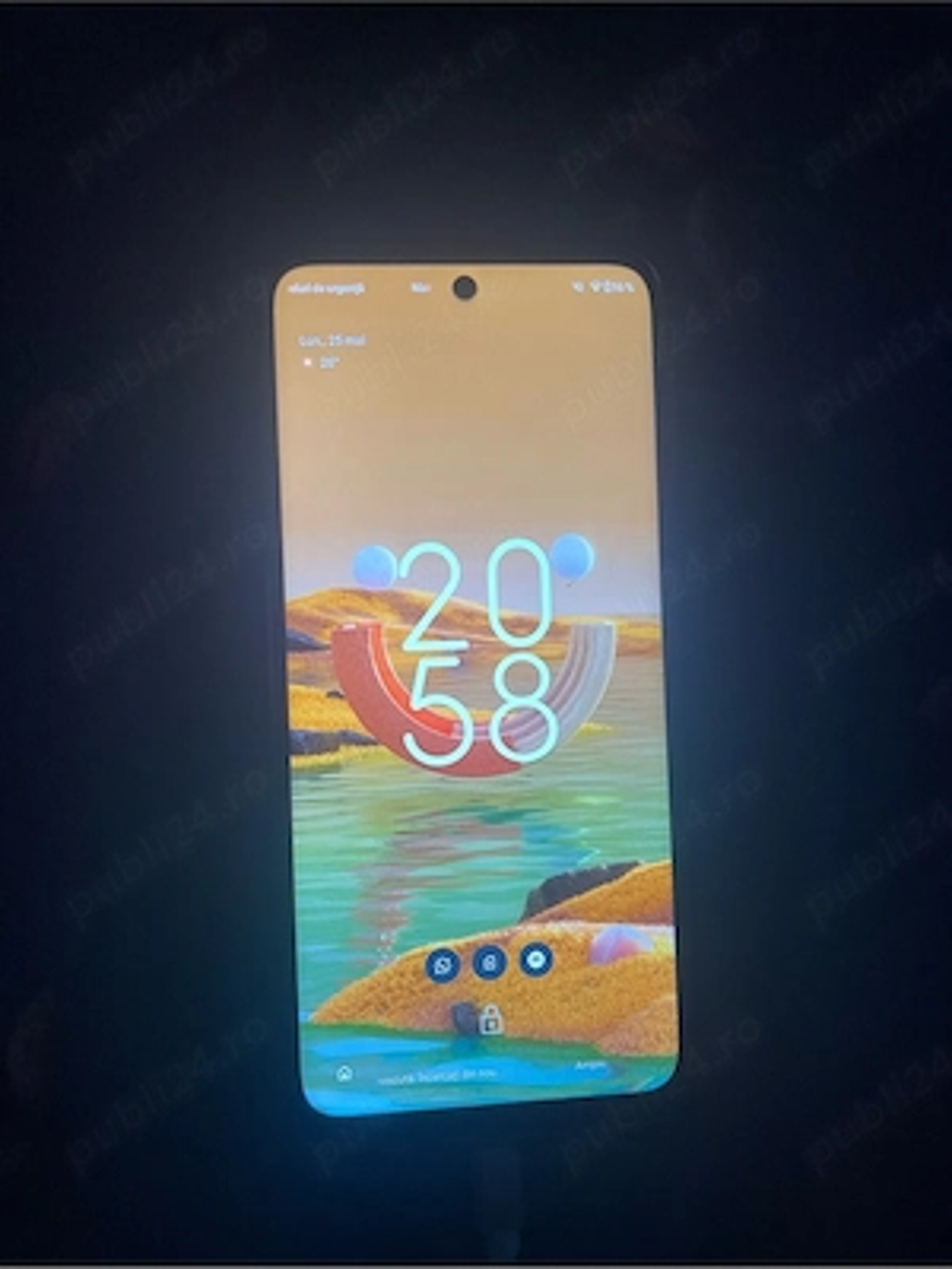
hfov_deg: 54.9
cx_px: 476
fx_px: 917
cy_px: 634
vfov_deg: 69.4
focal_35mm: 25
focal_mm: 5.1
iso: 250
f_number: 1.6
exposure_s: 1/60
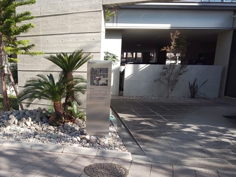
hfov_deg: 51.6
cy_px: 127
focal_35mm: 35
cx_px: 78
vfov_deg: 39.9
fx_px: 239
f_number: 1.94
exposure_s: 1/327
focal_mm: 3.45
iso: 28
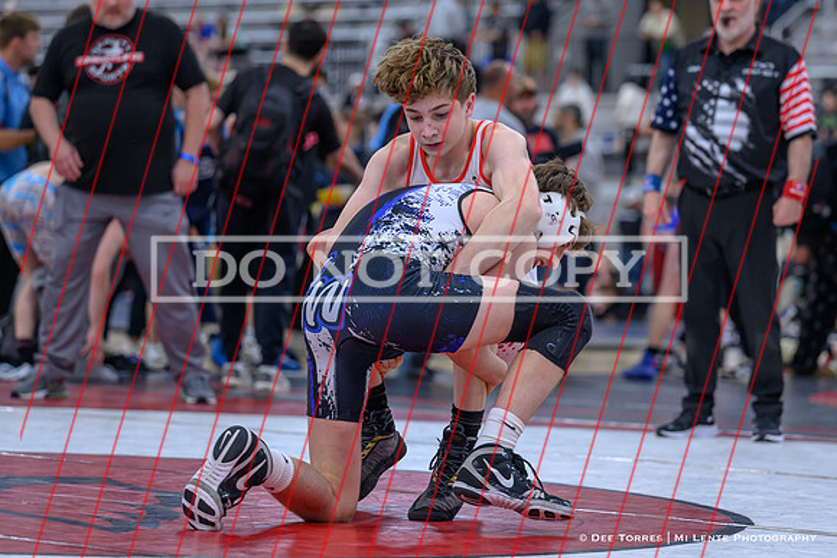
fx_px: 3321
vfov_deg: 9.6
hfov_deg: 14.4
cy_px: 261
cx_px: 431
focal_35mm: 143
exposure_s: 1/640
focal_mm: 100
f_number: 2.8
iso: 900
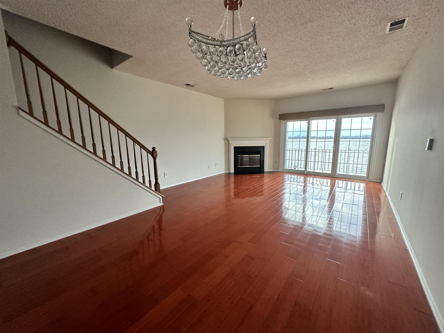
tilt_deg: -8.7
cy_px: 166
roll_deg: +1.2
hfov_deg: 102.1
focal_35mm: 14
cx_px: 222
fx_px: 180
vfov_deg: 85.7
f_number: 2.2
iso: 320
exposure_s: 1/120
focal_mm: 2.22
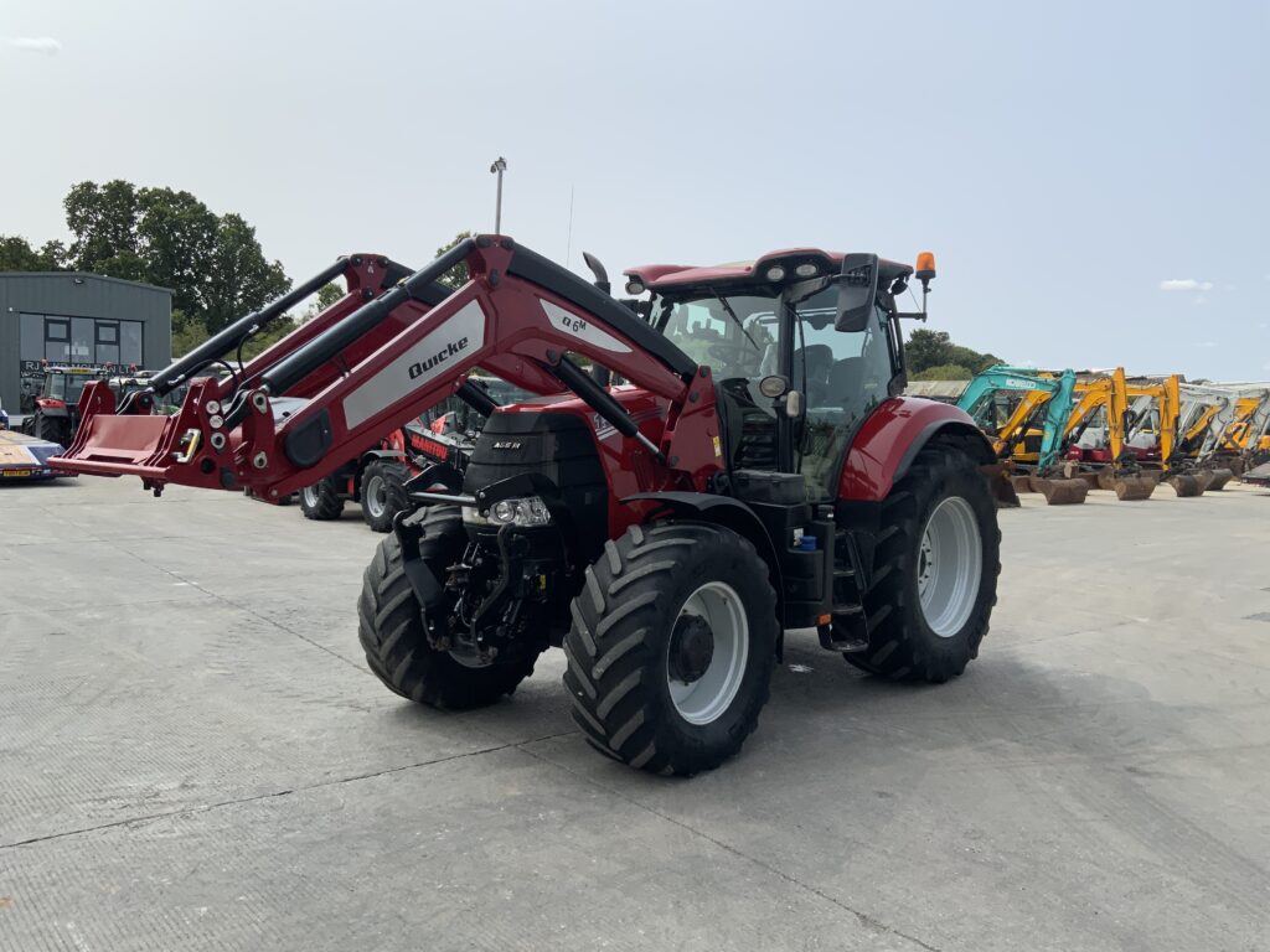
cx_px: 635
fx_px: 1064
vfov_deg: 48.2
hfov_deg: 61.7
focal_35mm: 29
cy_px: 476
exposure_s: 1/2427
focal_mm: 3
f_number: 1.8
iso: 16
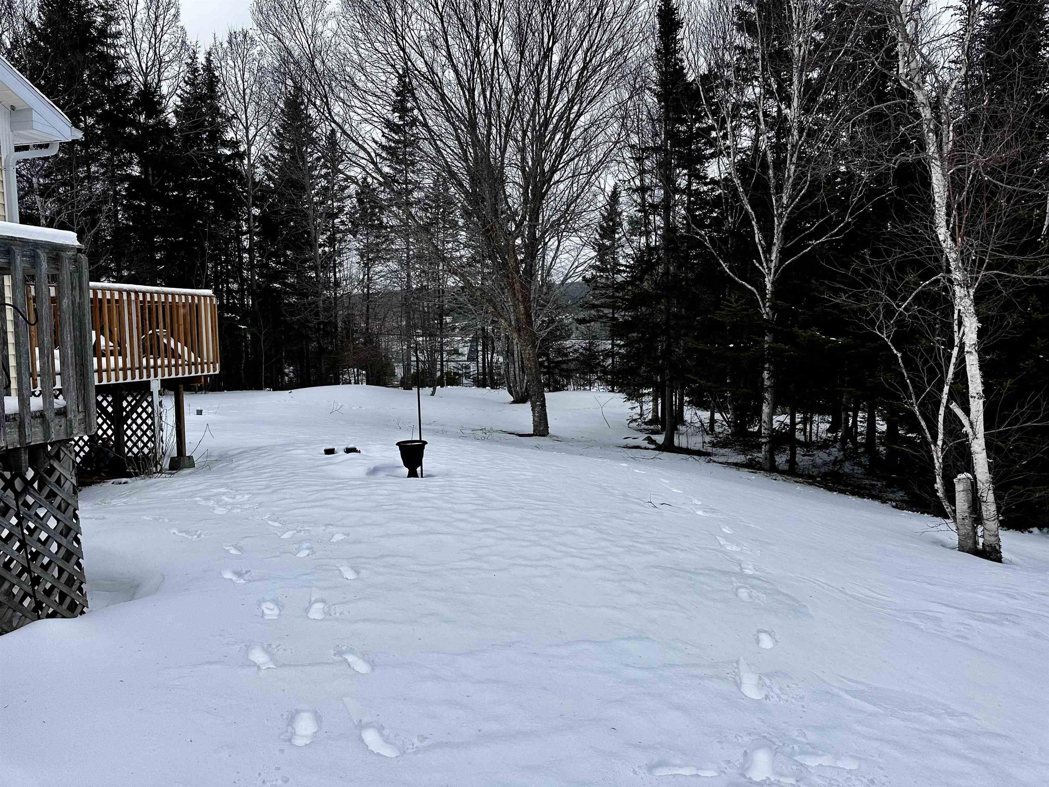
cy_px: 394
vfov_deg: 56.8
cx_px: 524
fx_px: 727
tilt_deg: -3.3
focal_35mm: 24
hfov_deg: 71.6
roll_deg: +1.0
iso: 80
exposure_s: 1/3472
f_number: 1.78
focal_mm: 6.86
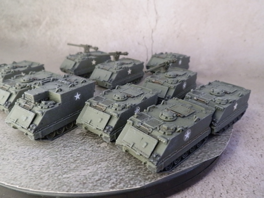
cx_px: 132
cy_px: 99
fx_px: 214
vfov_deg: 49.7
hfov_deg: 63.4
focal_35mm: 28
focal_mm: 5
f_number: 3.1
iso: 400
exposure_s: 1/80
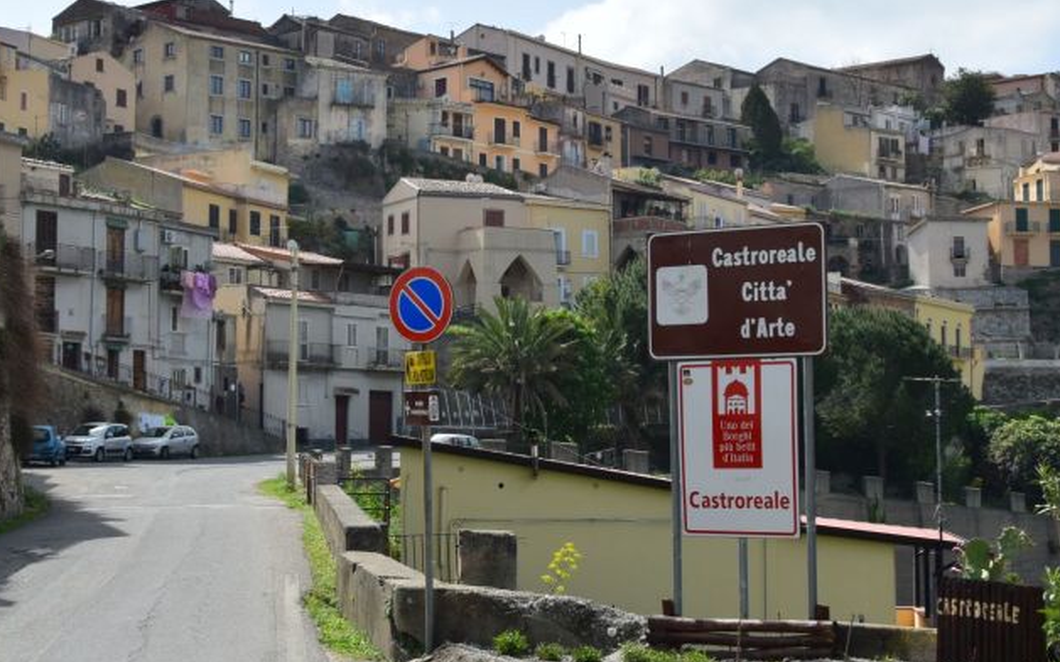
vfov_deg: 21.3
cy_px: 312
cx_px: 499
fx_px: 1756
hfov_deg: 33.6
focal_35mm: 61
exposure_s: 1/500
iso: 280
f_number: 11
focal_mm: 25
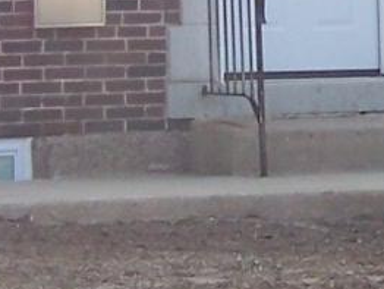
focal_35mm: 240
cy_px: 1
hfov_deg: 8.2
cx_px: 424
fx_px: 2665
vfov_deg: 6.2
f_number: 2.8
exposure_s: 1/350
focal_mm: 6.3
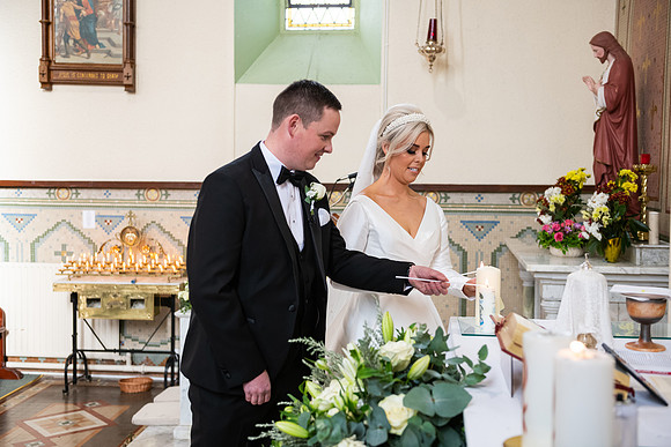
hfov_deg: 43.6
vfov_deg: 29.9
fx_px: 839
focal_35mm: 45
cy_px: 224
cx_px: 336
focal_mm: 45
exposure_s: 1/160
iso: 800
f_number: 3.5
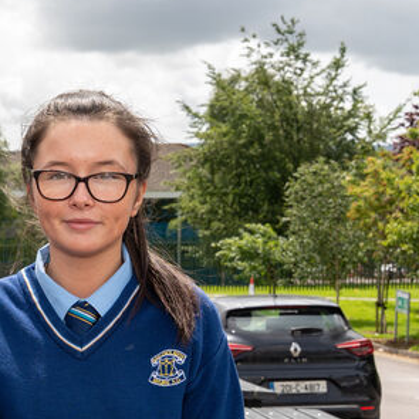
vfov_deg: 20.8
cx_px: -23
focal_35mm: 83
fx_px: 1137
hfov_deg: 20.1
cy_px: 297
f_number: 5.6
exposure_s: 1/250
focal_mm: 24
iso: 125
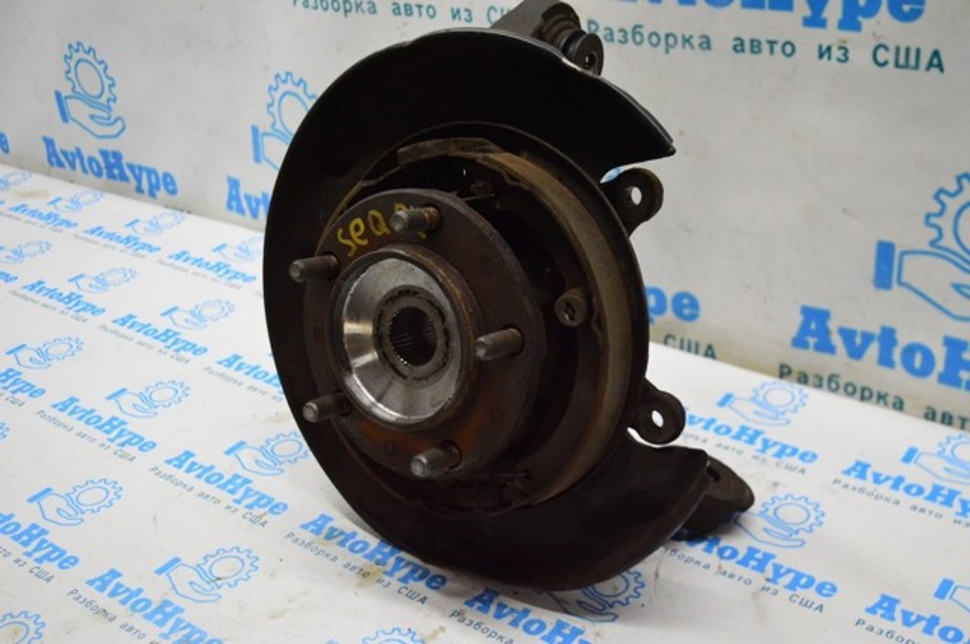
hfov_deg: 43.7
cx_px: 485
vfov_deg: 29.8
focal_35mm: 45
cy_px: 322
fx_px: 1211
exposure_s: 1/320
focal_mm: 30
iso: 3200
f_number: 4.2
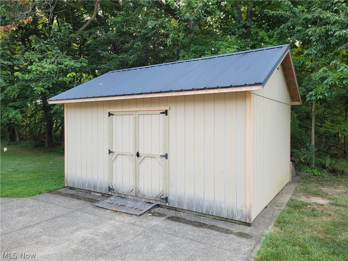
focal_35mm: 26
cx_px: 174
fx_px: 261
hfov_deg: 67.3
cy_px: 130
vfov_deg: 53.1
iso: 40
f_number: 1.8
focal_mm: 5.4
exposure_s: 1/127
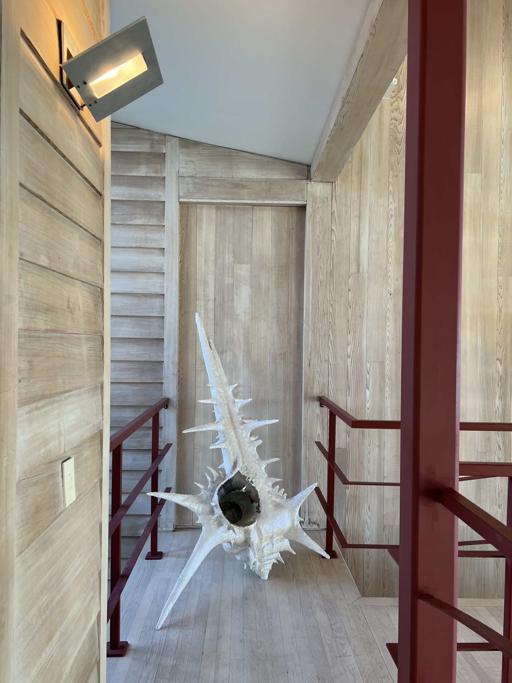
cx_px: 256
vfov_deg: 67.3
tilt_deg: +0.0
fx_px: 513
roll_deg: -0.1
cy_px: 342
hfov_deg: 53.1
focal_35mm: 26
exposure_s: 1/148
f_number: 1.5
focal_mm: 5.7
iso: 64
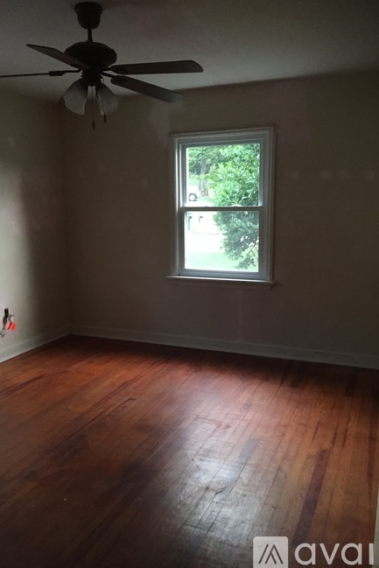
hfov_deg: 42.3
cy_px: 280
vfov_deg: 60.3
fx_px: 489
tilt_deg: -9.1
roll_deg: +0.3
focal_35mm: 31
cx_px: 176
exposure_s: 1/15
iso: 250
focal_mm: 4.15
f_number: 2.2
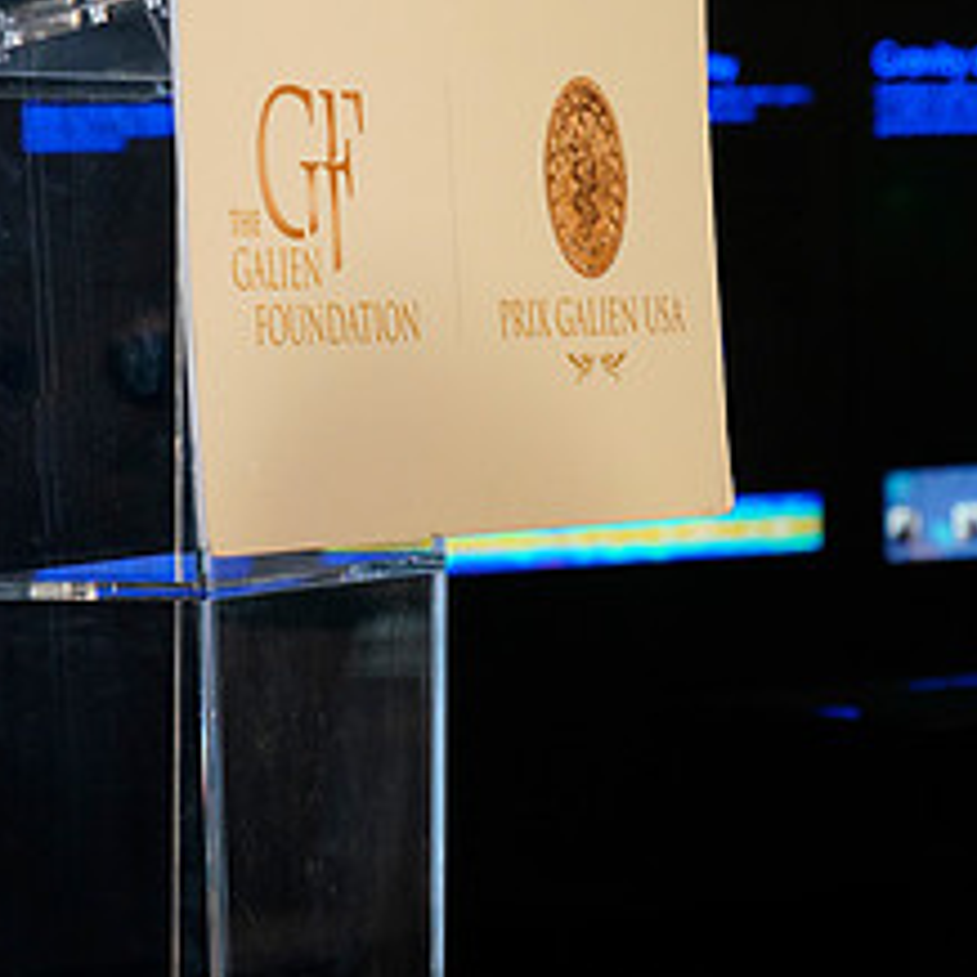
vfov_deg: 7.7
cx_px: 327
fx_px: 7280
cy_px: 287
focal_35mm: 228
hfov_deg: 7.7
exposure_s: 1/250
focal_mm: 130
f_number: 6.3
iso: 5000
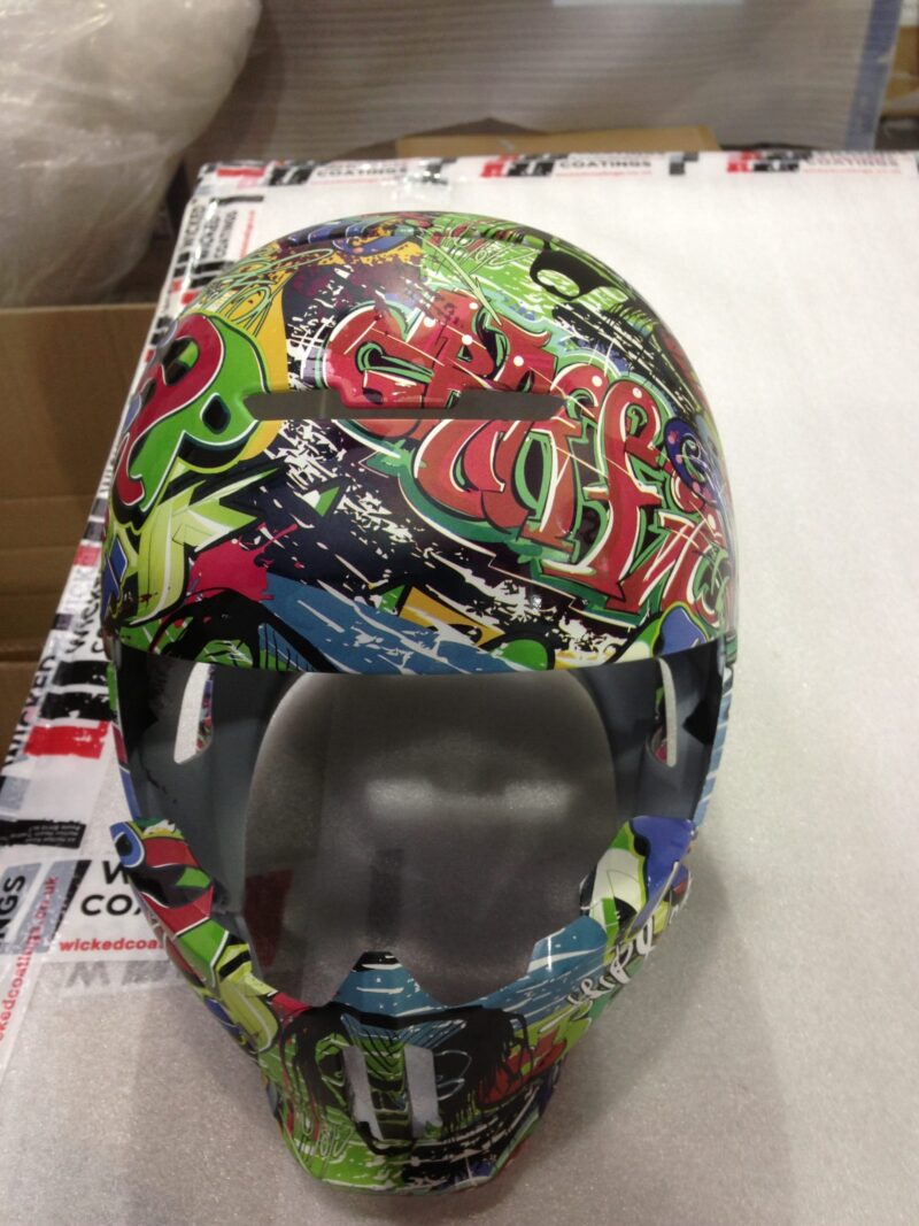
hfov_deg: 42.9
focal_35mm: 33
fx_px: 1168
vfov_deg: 55.4
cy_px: 613
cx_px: 460
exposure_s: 1/20
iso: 64
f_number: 2.4
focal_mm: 4.13
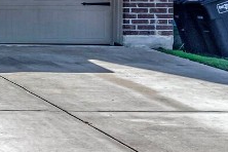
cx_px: -295
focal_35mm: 156
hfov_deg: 11.3
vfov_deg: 8.7
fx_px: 988
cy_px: -37
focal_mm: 20
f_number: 11
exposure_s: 1/500
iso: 320
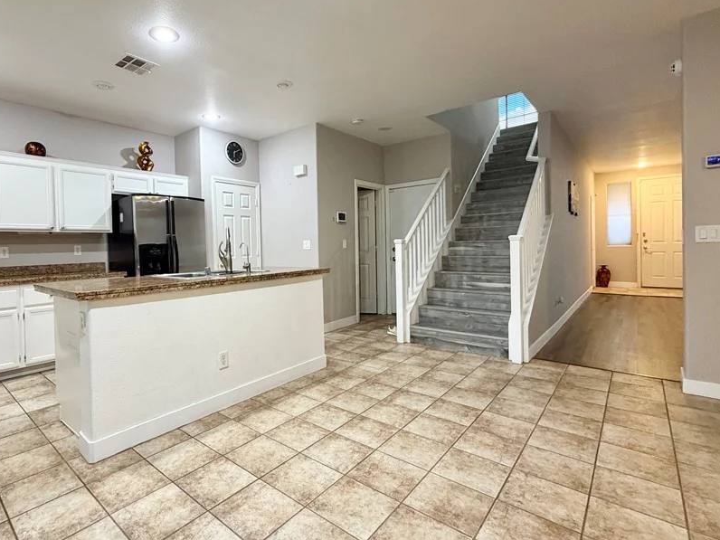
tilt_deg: -1.3
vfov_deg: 71.5
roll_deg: +1.4
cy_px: 251
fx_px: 374
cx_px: 291
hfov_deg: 86.8
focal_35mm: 18
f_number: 2.2
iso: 400
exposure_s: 1/60
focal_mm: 2.22
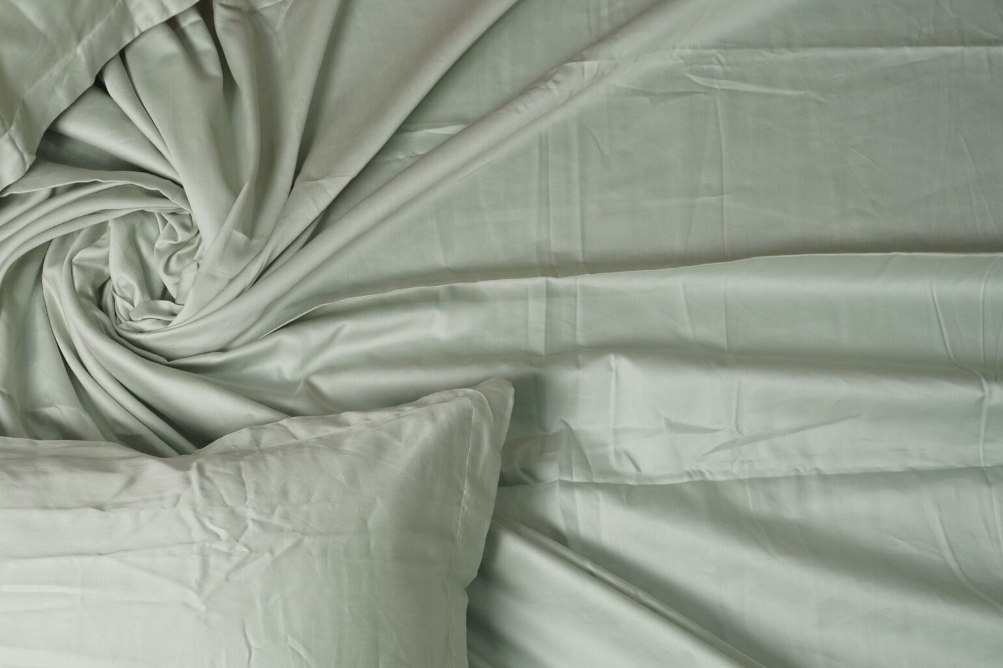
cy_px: 371
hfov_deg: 26.0
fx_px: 2140
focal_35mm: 77
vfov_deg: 17.7
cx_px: 219
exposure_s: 1/50
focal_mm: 31
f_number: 5
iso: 250
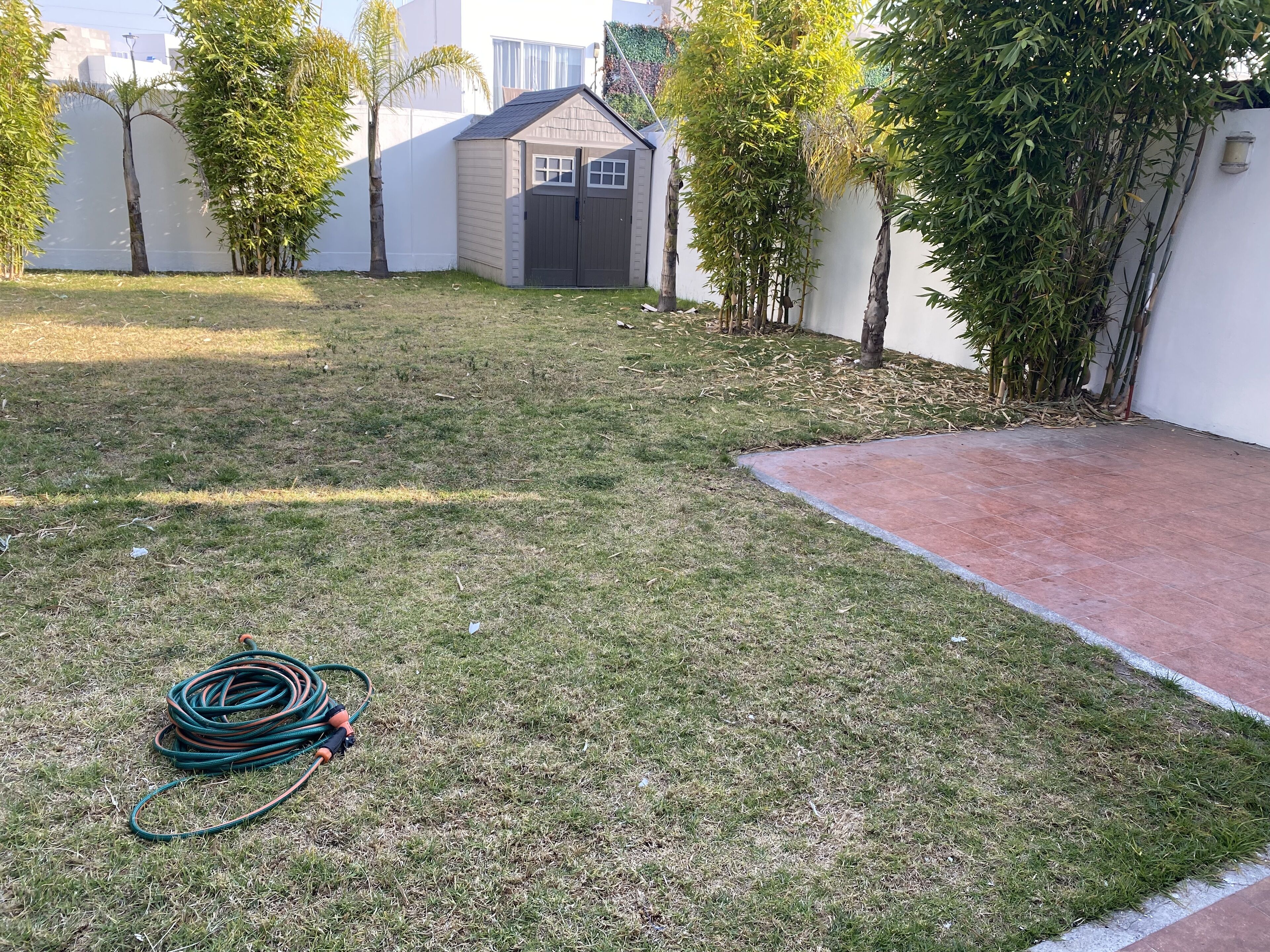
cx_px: 635
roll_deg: -2.8
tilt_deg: -16.0
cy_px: 476
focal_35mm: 26
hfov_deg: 67.3
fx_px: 954
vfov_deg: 53.1
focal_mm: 4.25
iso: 32
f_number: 1.8
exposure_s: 1/247
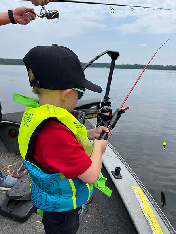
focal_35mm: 26
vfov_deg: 67.3
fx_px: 176
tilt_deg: -15.9
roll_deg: -3.2
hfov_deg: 53.1
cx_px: 88
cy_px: 117
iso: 50
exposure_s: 1/3356
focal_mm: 5.7
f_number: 1.5
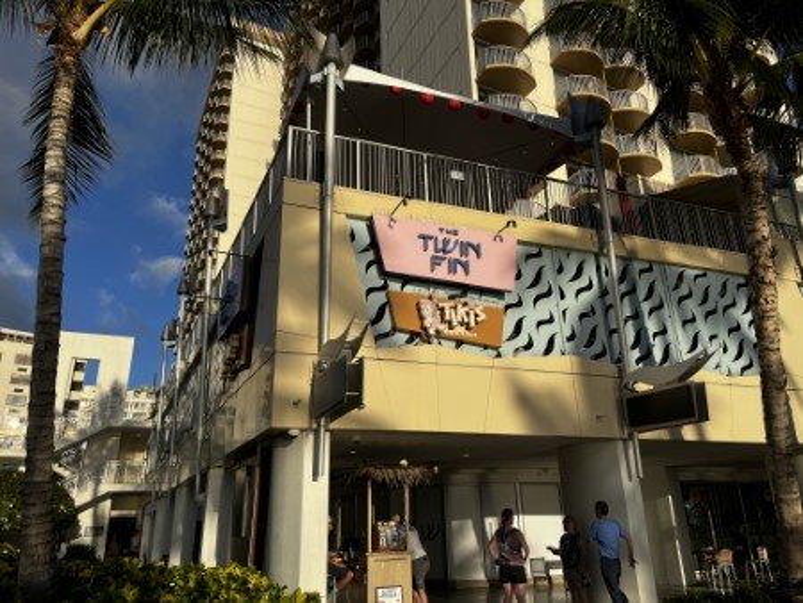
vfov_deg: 53.1
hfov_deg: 67.3
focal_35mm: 26
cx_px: 402
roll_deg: +0.6
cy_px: 302
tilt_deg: +19.9
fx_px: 603
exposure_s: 1/6897
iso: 50
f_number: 1.6
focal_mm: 5.1
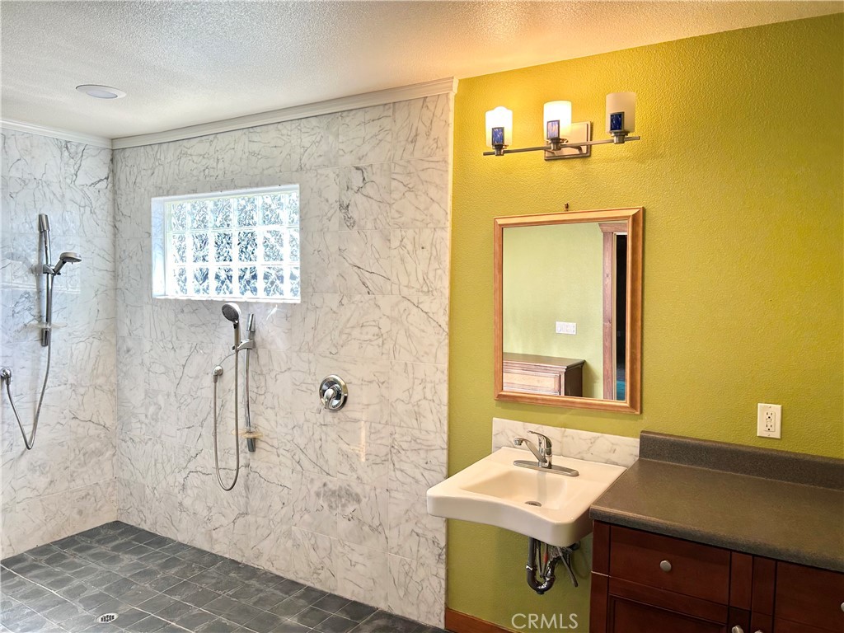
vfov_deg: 53.1
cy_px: 316
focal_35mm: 26
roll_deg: -0.8
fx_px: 634
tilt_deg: -4.0
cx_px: 422
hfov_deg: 67.3
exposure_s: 1/120
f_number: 1.5
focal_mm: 5.7
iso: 40
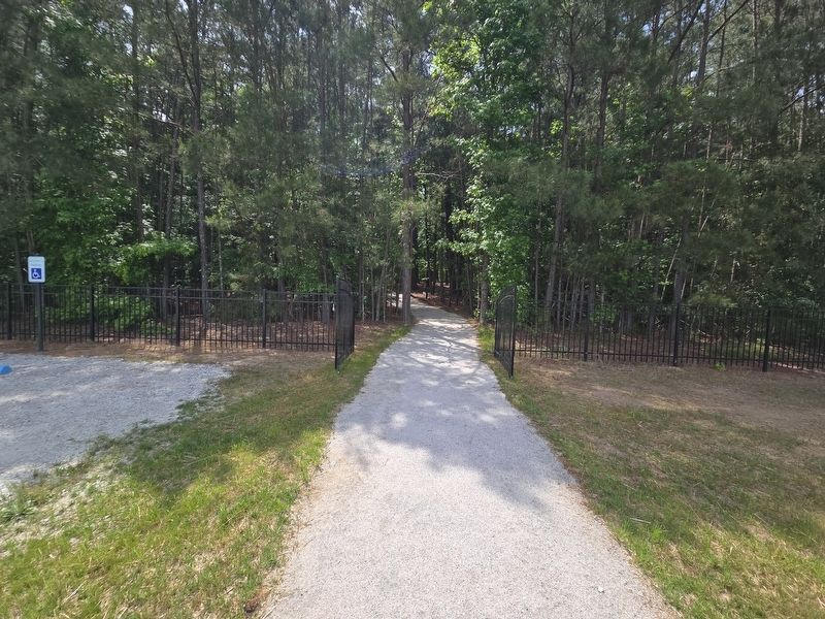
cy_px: 310
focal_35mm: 13
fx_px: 310
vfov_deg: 89.9
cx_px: 412
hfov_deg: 106.2
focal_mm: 2.2
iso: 50
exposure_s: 1/1102
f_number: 2.2
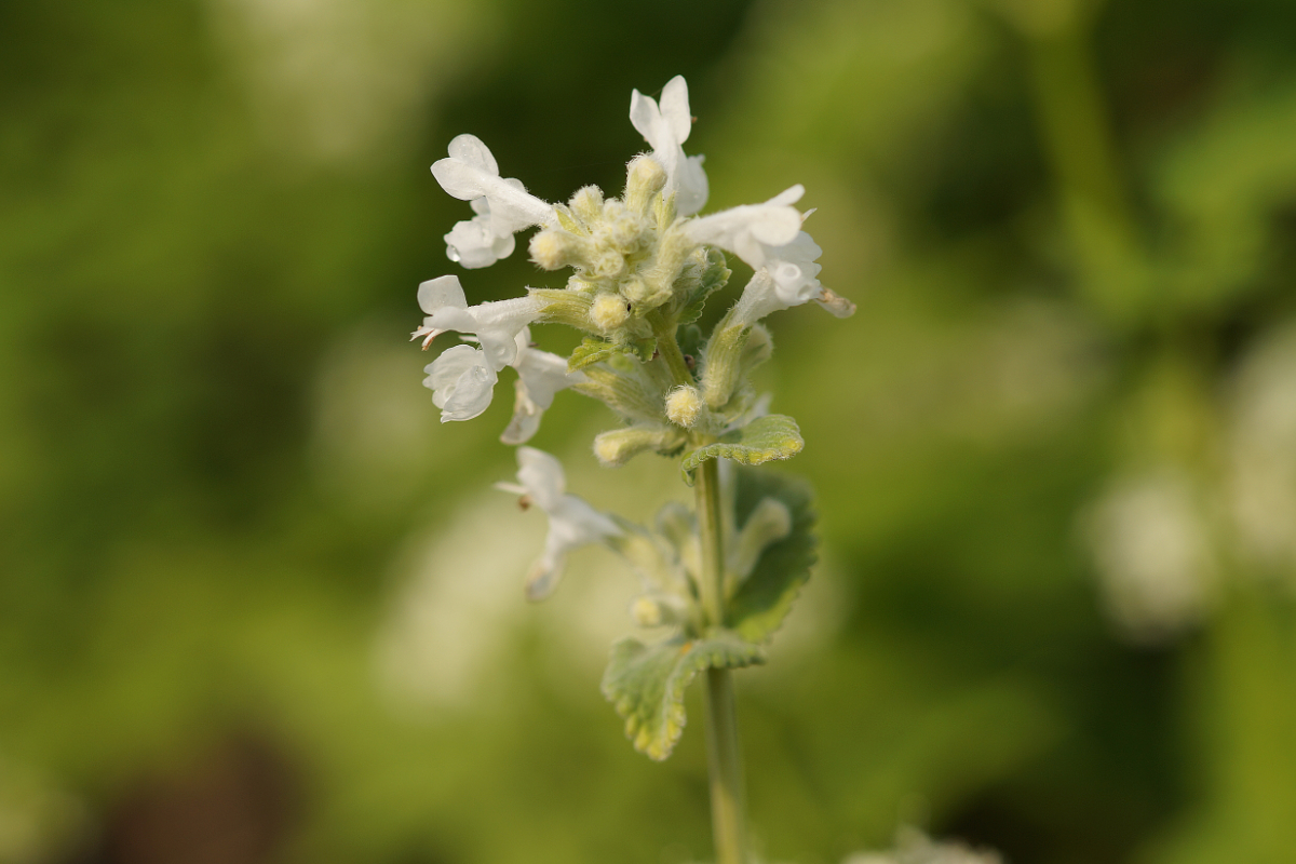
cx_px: 648
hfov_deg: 13.7
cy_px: 432
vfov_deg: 9.1
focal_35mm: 150
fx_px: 5400
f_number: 5
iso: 100
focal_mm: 100
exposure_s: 1/400
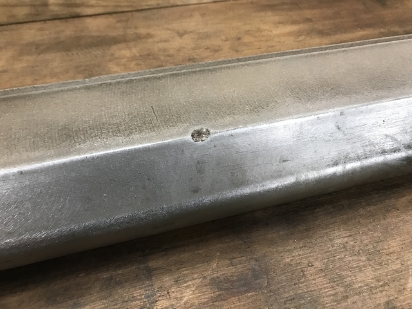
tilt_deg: -49.0
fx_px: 333
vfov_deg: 49.7
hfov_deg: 63.4
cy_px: 154
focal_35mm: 28
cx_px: 206
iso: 50
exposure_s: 1/15
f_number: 1.8
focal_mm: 3.99
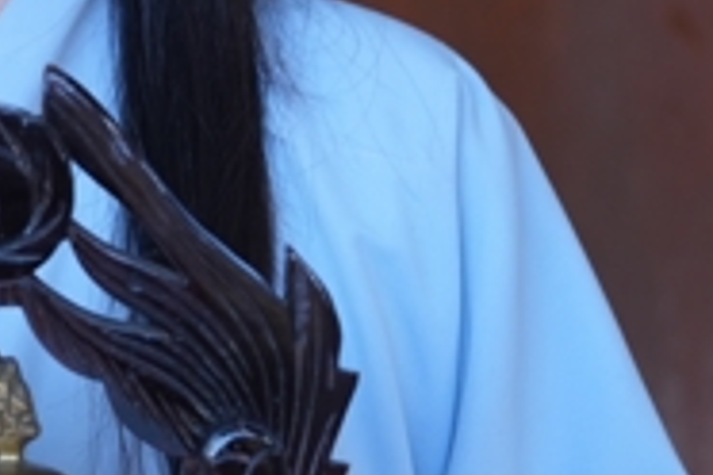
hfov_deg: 10.2
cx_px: -136
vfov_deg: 6.9
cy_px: 54
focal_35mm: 199
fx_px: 3941
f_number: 2.8
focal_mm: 38
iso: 400
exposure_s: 1/160
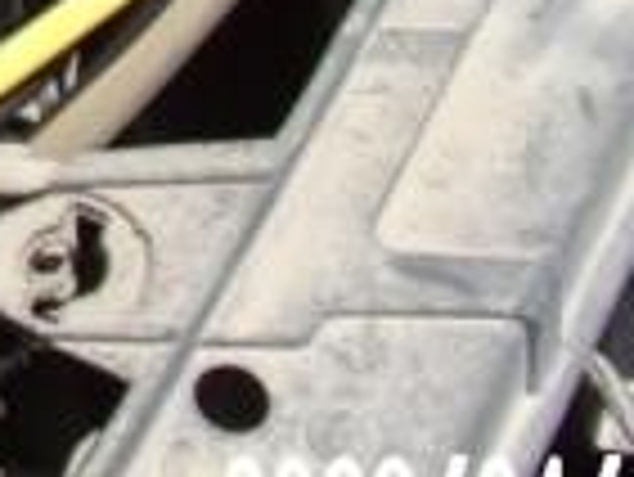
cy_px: -544
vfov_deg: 10.0
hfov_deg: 13.0
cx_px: -553
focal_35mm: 136
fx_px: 2493
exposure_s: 1/125
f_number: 10.8
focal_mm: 4.3
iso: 80
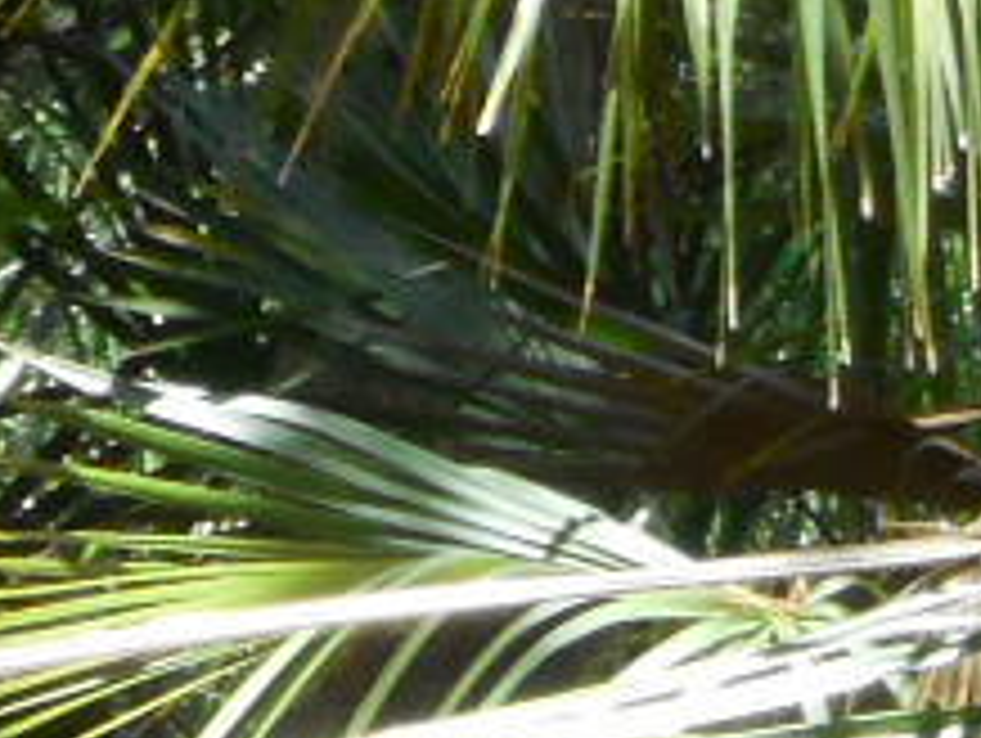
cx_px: 2830
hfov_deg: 2.3
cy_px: 522
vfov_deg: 1.7
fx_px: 24314
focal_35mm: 857
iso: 160
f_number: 5.9
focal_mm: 20.9
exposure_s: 1/60
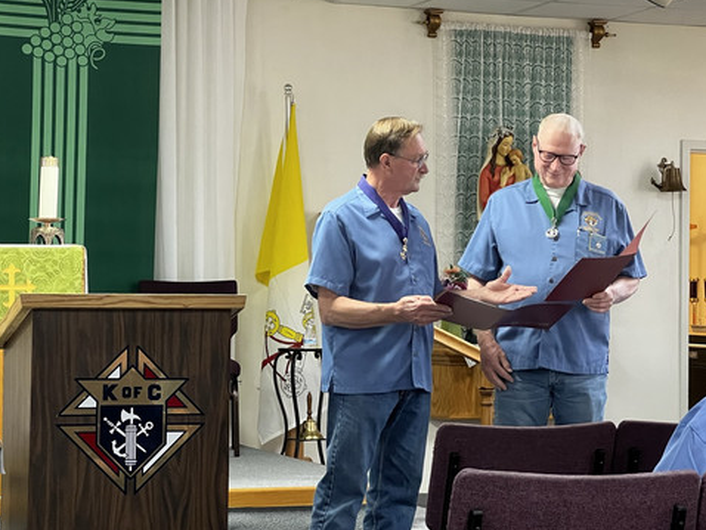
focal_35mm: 103
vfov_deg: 14.4
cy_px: 239
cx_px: 419
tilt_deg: +1.5
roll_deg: -0.6
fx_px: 2102
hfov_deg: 19.1
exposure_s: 1/60
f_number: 2.8
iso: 400
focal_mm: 9
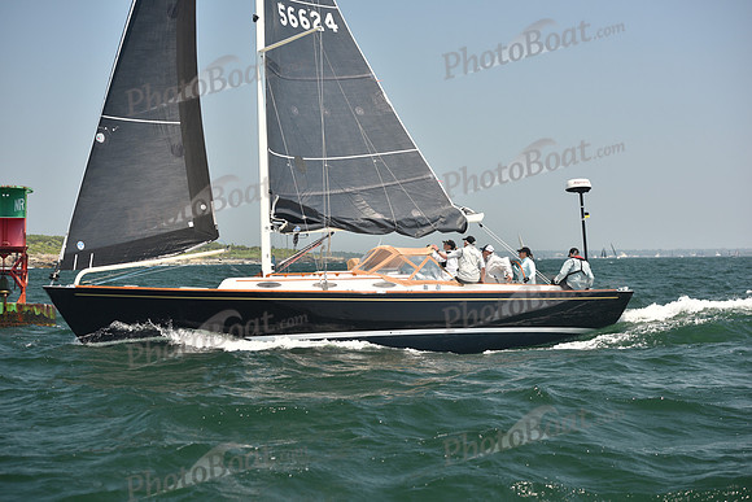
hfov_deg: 28.8
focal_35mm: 70
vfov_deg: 19.5
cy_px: 251
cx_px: 376
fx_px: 1462
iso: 250
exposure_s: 1/640
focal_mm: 70
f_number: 4.5
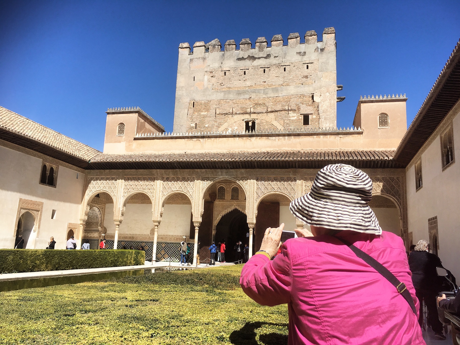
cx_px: 230
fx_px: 385
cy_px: 172
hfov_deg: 61.7
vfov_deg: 48.2
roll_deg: -3.1
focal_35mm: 29
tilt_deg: +10.5
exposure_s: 1/1570
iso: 25
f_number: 2.2
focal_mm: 4.15
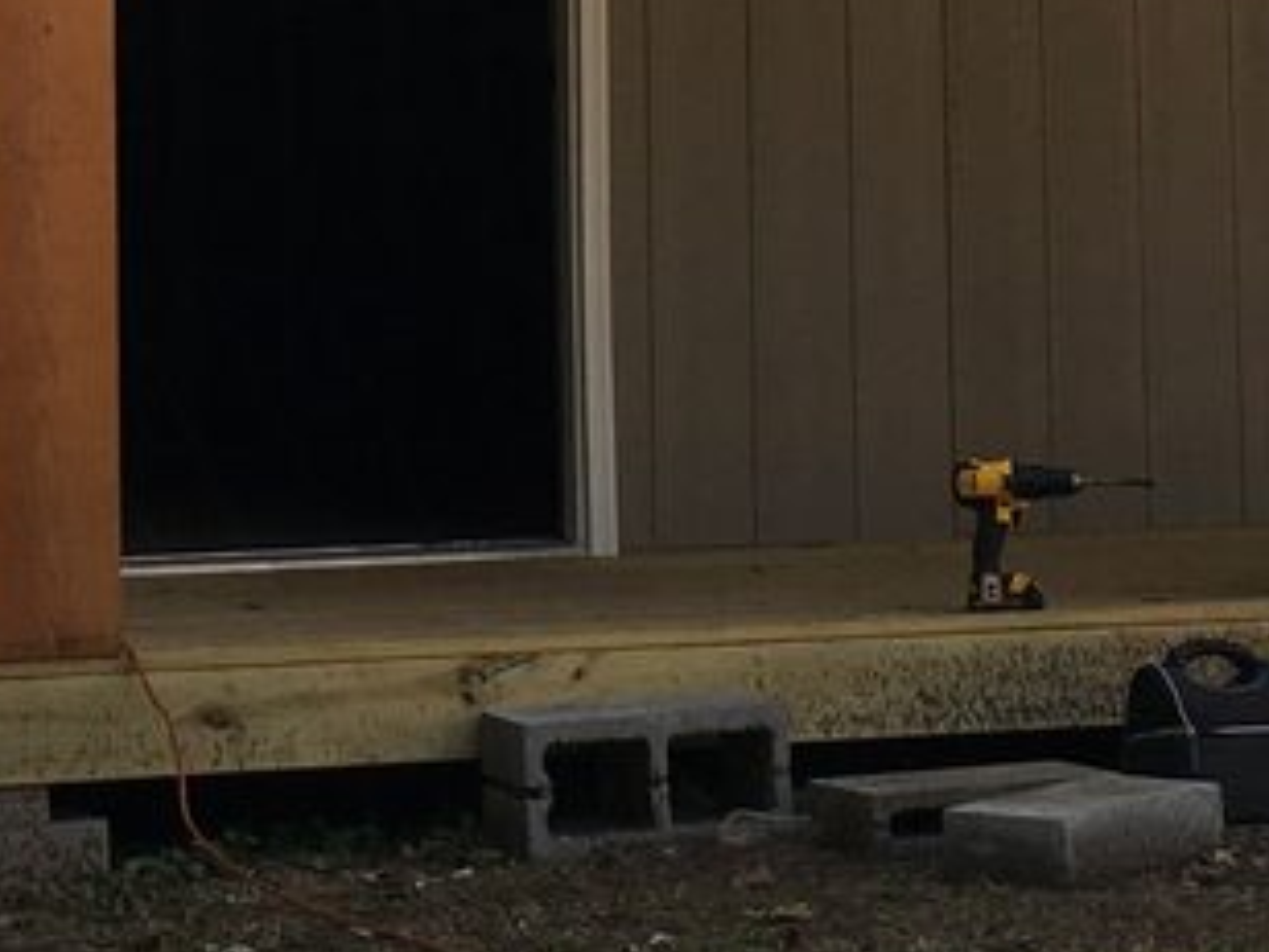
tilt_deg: +6.6
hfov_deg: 14.9
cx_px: 268
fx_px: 4839
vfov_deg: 11.0
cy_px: -264
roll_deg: +0.1
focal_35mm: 132
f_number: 2.2
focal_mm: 4.15
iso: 25
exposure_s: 1/430
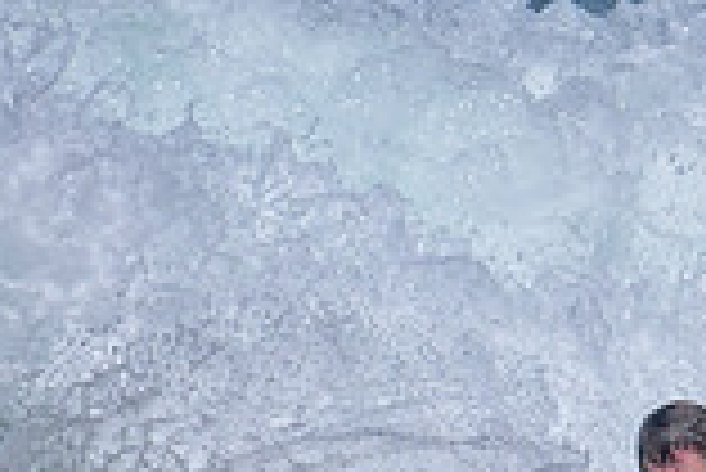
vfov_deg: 0.5
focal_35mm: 2699
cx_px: 470
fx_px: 52978
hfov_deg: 0.8
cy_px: 618
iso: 400
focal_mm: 540
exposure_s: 1/2000
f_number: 11
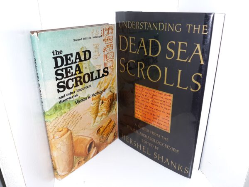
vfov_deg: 49.7
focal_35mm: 28
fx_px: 201
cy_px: 94
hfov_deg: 63.4
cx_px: 124
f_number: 1.7
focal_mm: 3.7
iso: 64
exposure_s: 1/60
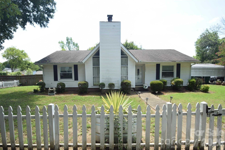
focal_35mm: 18
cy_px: 75
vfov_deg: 67.5
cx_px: 112
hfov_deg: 90.0
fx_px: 113
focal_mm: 12
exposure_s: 1/160
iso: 100
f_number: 6.3
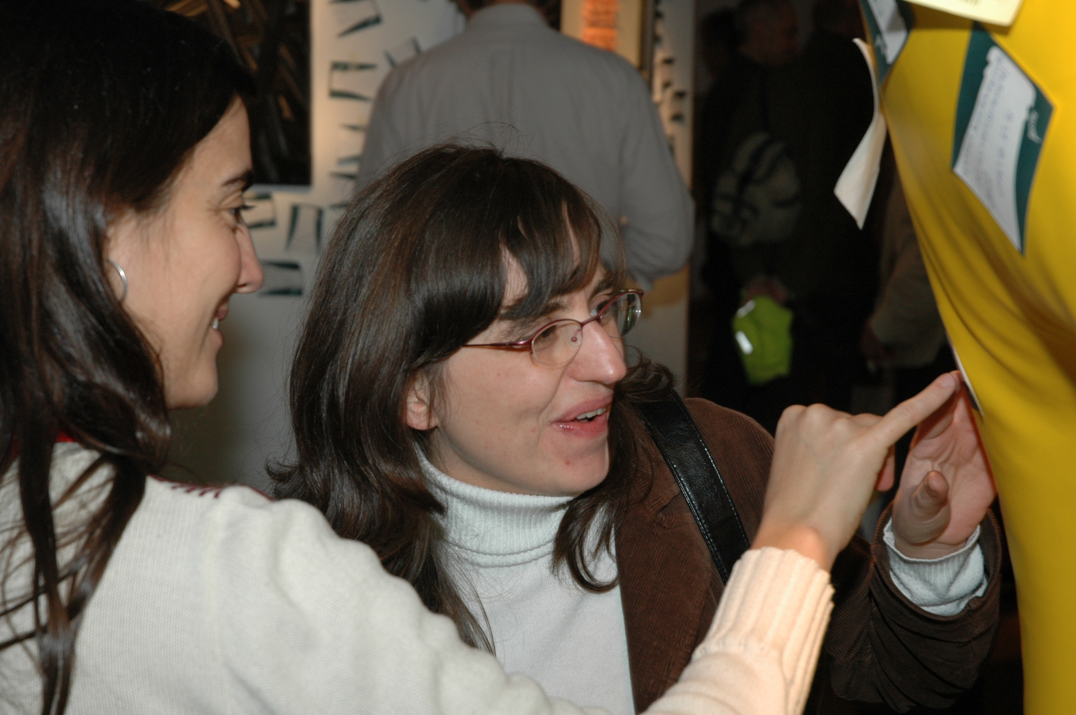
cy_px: 358
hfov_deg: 26.0
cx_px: 538
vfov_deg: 17.5
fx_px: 2329
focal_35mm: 78
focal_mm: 52
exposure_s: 1/60
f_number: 5
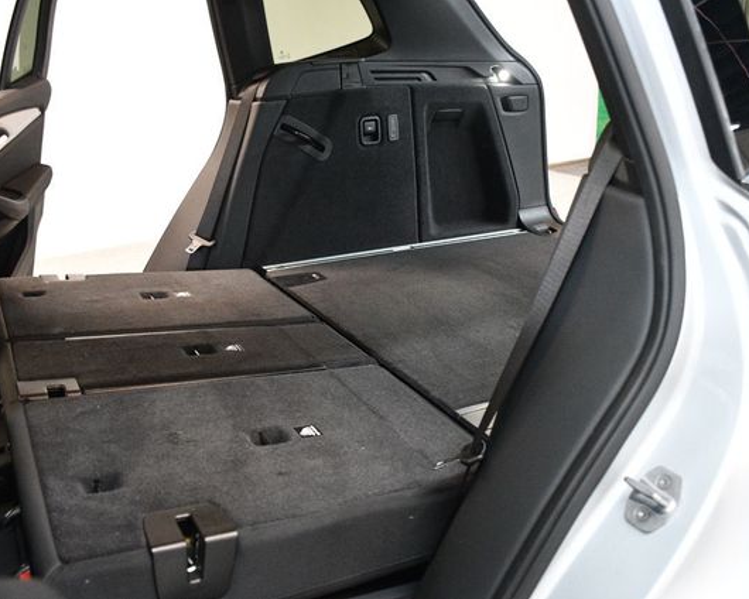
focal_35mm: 34
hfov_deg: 52.8
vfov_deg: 43.4
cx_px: 380
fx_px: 754
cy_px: 300
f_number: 3.5
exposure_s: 1/60
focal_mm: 20
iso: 4000
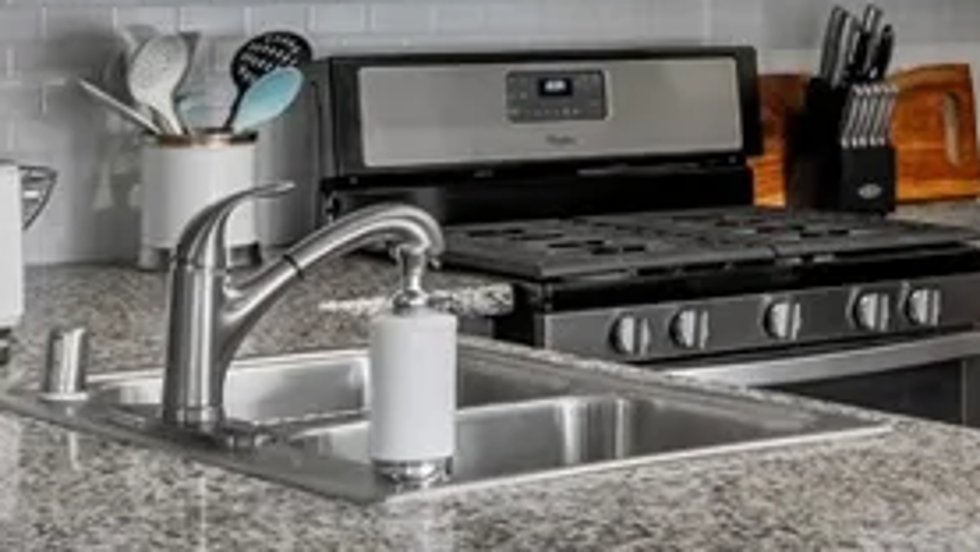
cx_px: 1153
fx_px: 3015
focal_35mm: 116
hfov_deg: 17.6
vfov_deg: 10.3
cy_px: -87
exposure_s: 1/4
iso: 400
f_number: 8
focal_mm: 20
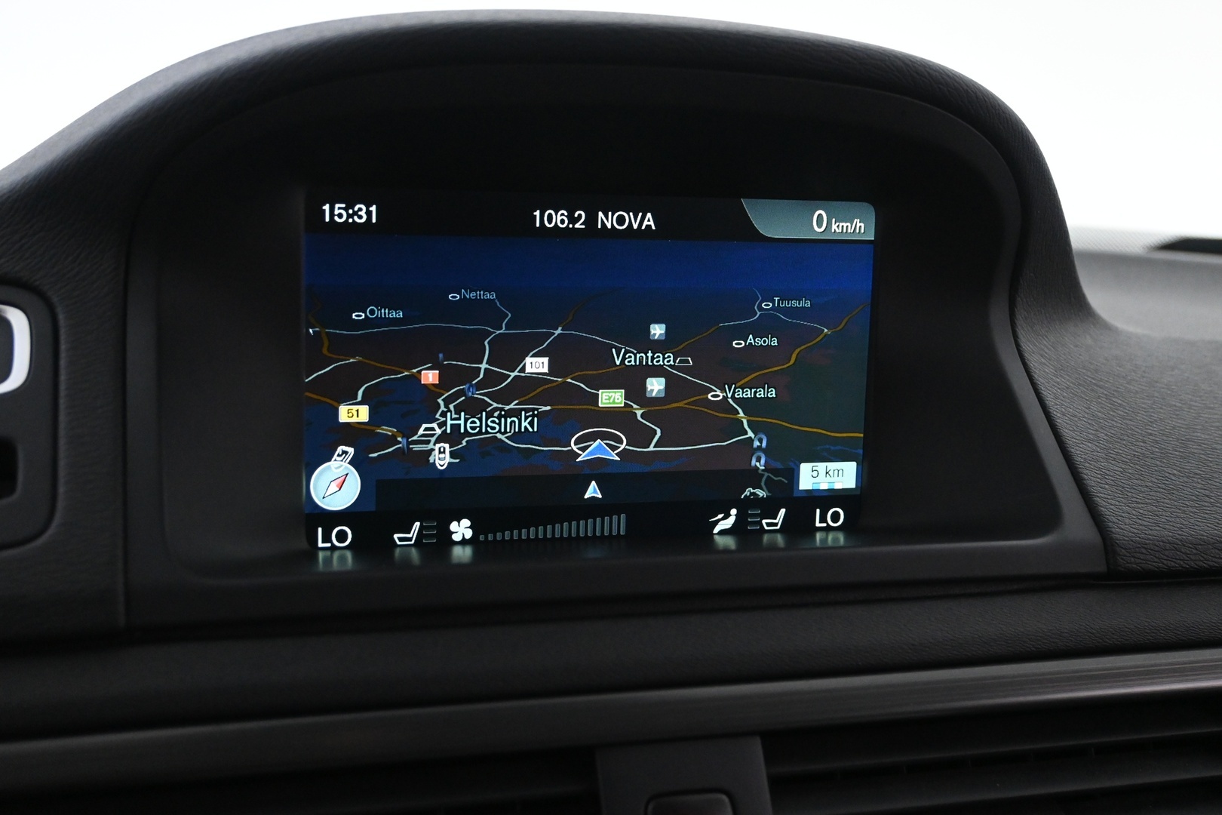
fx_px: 1400
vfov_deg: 32.4
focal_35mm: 41
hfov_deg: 47.2
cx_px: 611
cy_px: 408
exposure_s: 1/30
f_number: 4.5
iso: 3200
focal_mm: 27.5
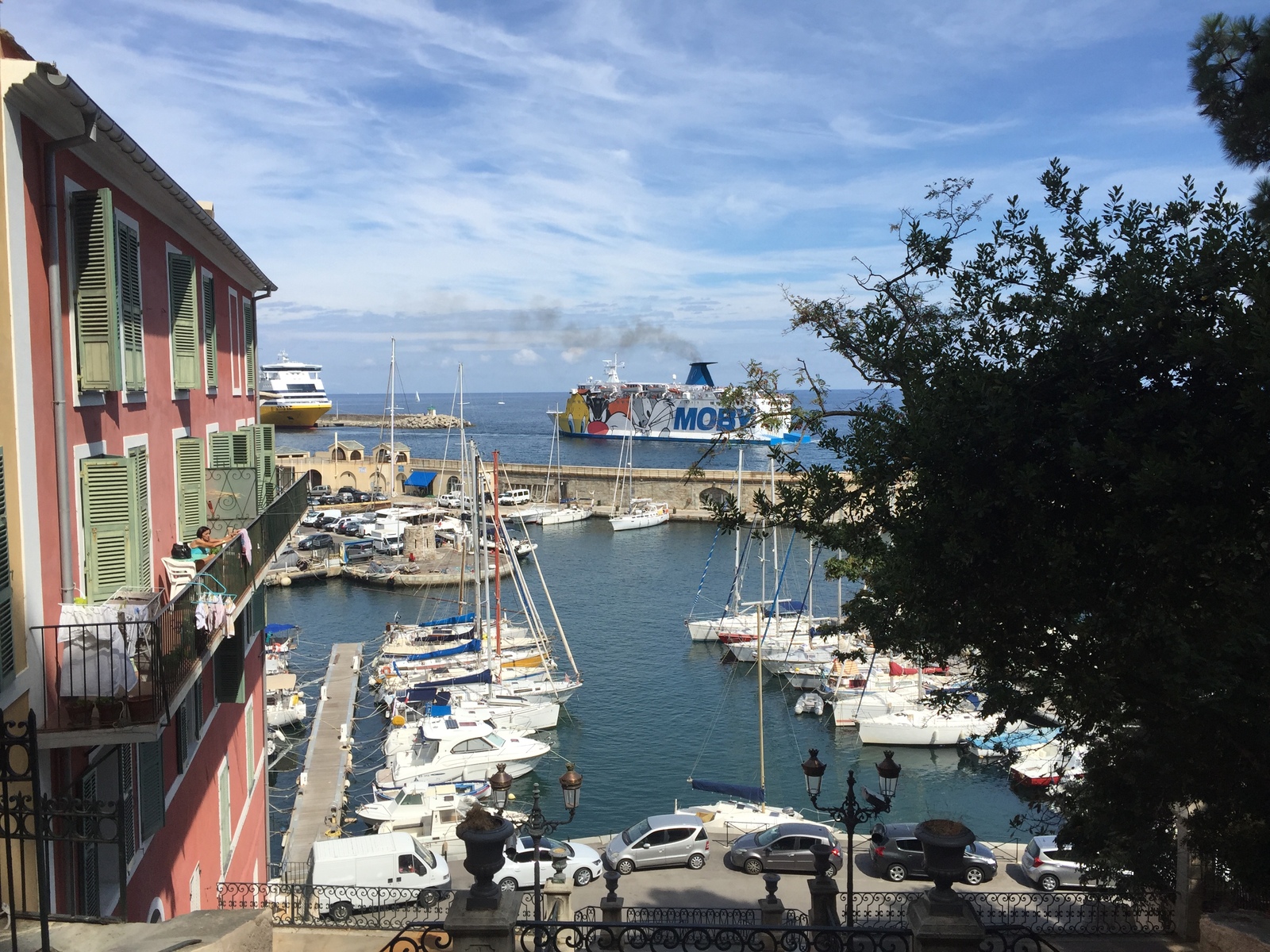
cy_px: 476
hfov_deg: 61.7
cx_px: 635
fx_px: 1064
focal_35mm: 29
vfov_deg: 48.2
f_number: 2.2
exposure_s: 1/2475
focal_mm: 4.15
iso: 32
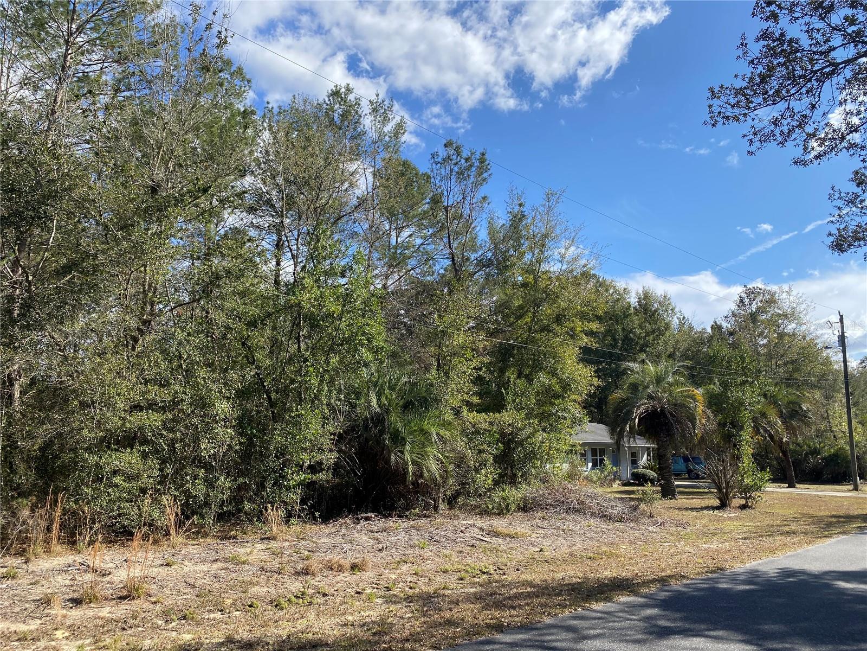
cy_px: 326
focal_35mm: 26
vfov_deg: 53.1
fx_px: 651
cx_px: 434
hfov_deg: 67.3
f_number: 1.8
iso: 32
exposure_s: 1/2066
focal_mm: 4.25
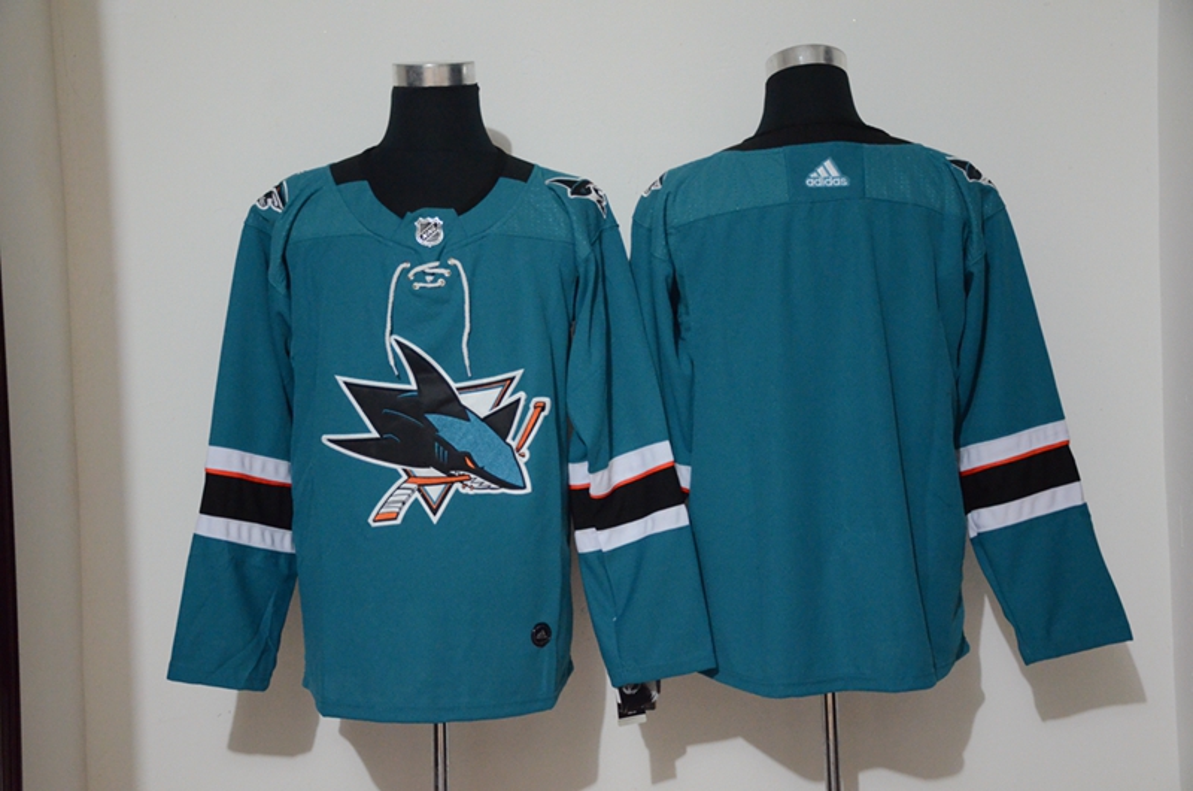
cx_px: 596
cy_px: 396
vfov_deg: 23.7
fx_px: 1885
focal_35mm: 57
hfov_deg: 35.1
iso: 4000
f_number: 4.2
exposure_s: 1/15
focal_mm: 38
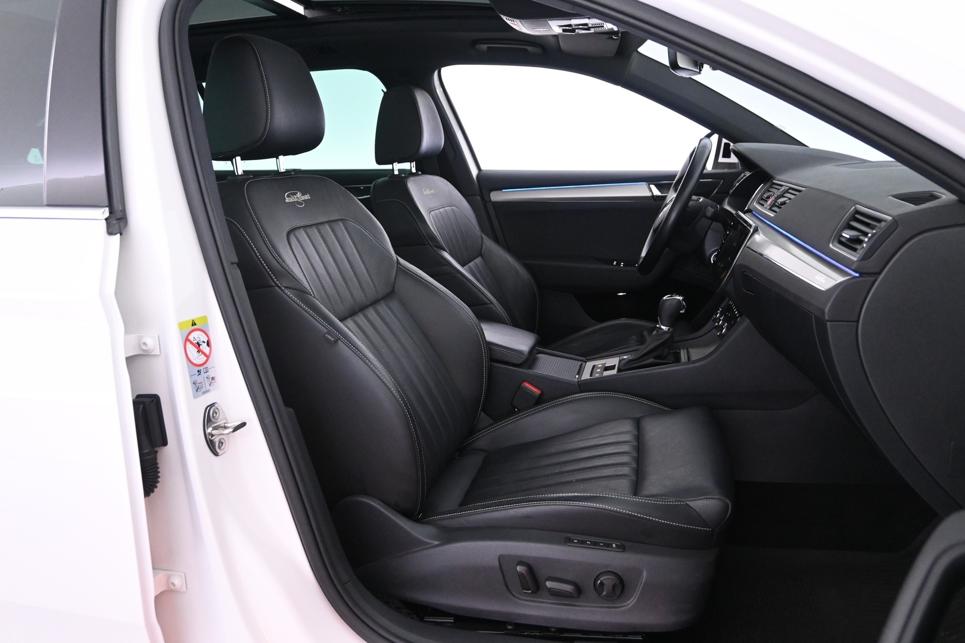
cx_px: 482
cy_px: 322
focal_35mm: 28
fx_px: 744
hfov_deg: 65.9
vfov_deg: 46.8
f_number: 3.8
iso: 3200
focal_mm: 18.5
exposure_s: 1/40
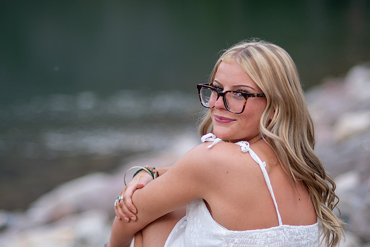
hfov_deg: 15.8
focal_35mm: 130
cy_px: 123
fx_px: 1337
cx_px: 185
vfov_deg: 10.6
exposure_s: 1/1000
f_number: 1.8
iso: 200
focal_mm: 85
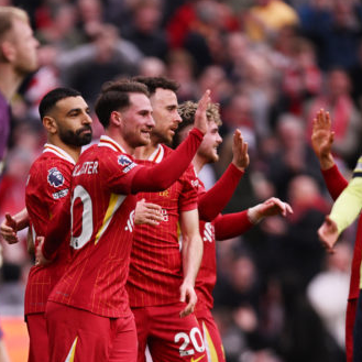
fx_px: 9169
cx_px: 125
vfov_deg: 2.3
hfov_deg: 2.3
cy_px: 270
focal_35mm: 775
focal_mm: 400
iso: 1250
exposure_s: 1/3200
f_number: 3.2
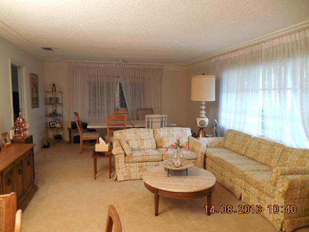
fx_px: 223
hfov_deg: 69.4
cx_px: 154
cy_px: 116
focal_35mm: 25
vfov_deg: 54.9
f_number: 3.3
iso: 400
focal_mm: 4.5
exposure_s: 1/13
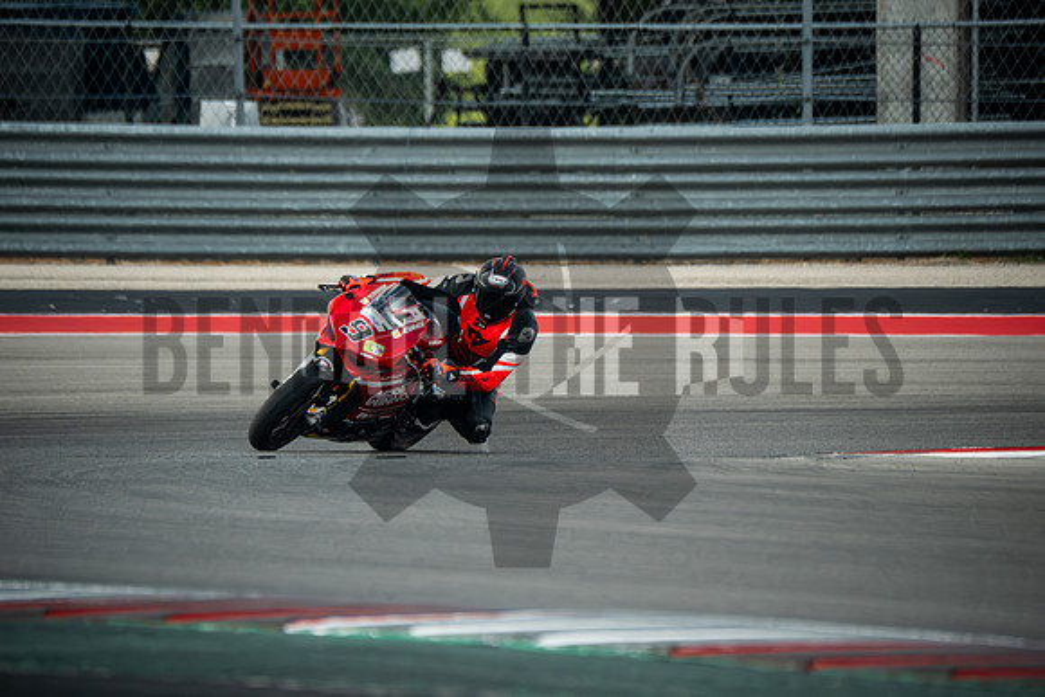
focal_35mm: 600
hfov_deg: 3.4
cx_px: 522
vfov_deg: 2.3
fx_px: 17420
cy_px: 348
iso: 2500
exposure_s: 1/1600
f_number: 5.6
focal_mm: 400
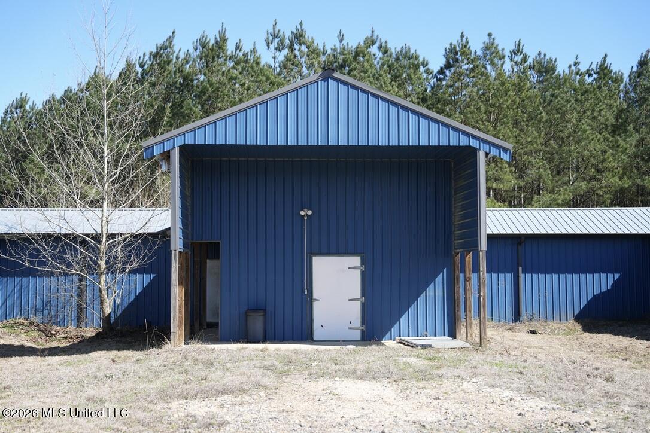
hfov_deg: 39.6
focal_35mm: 50
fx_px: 903
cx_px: 325
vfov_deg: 27.0
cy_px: 216
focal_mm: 50
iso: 320
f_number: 2.8
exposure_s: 1/2500
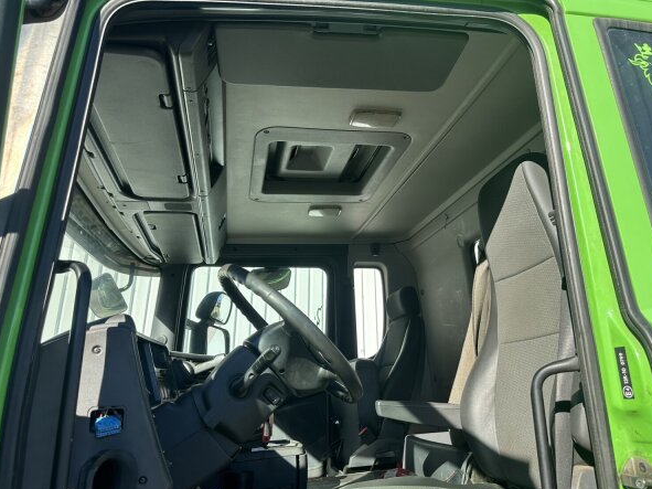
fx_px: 490
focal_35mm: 26
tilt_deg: +19.3
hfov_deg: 67.2
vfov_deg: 53.0
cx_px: 350
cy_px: 230
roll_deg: +0.3
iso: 80
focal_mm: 6.86
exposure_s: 1/1473
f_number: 1.78
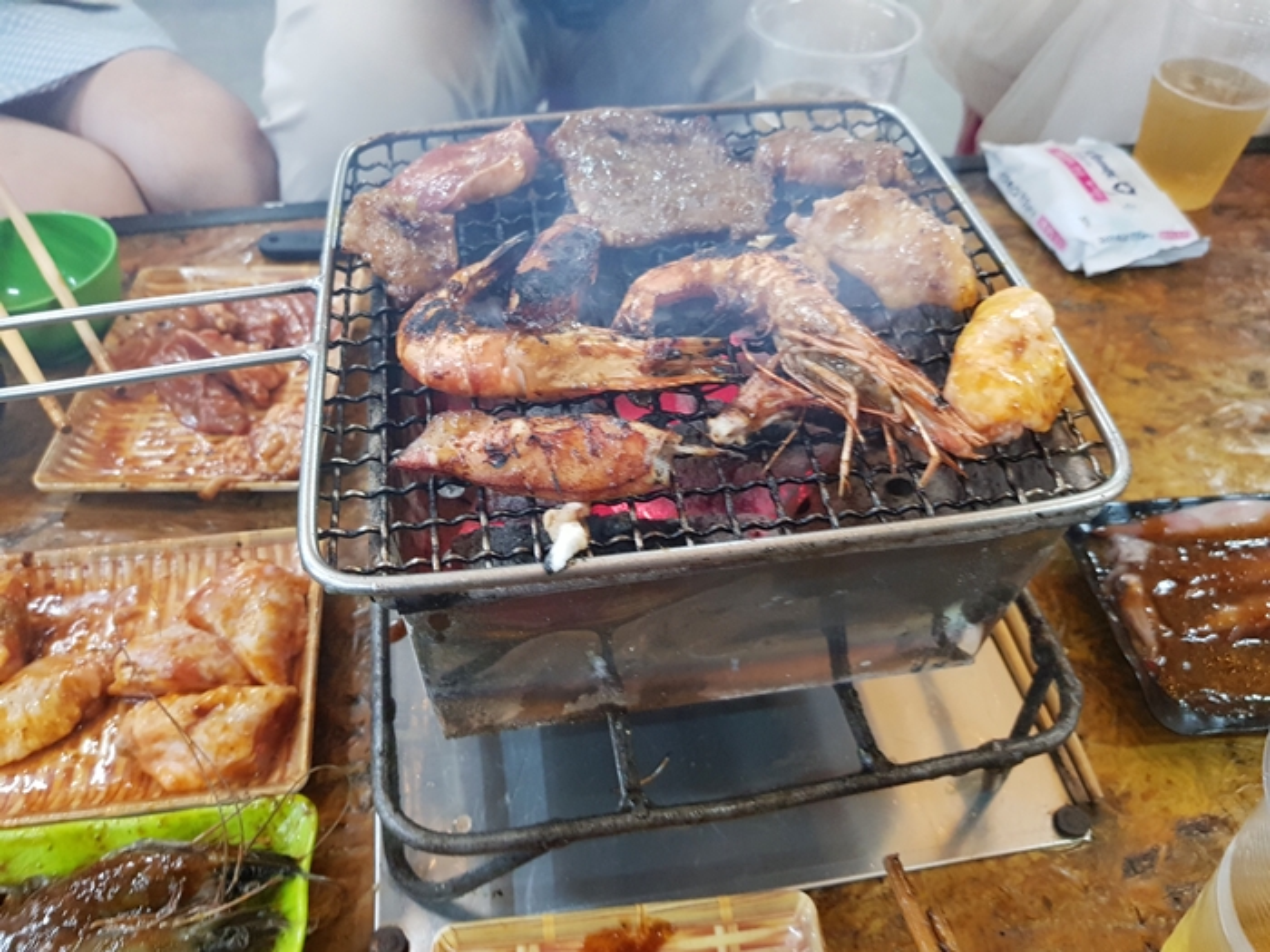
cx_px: 635
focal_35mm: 26
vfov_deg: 53.1
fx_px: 954
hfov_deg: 67.3
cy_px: 476
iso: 250
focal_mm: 4.2
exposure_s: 1/10
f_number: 1.7
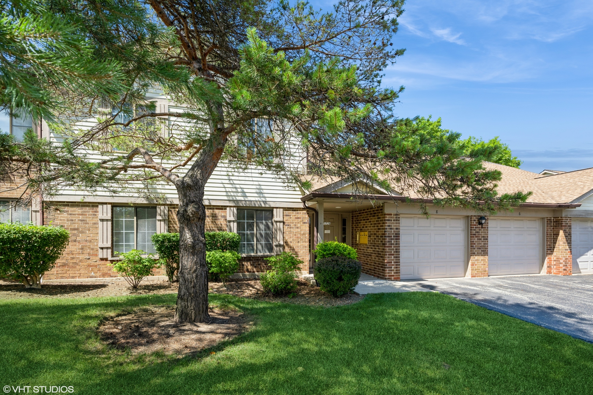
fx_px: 280
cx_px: 296
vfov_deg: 70.4
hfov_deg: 93.3
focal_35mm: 17
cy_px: 198
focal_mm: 17
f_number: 9
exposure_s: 1/125
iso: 200
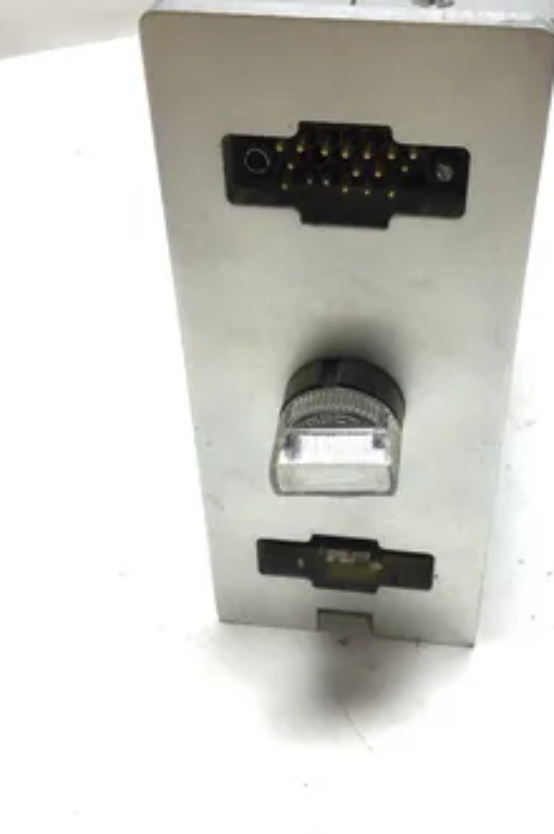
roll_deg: +0.7
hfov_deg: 33.9
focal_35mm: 39
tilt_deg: -36.8
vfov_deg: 49.5
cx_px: 350
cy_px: 383
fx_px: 902
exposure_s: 1/120
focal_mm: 3.3
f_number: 2.4
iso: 40
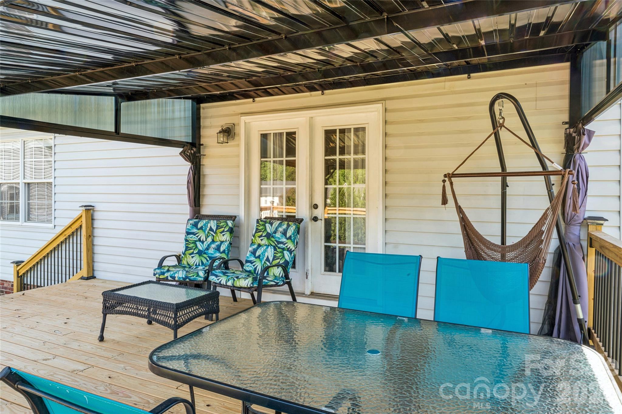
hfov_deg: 73.7
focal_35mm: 24
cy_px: 207
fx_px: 415
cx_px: 311
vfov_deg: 53.1
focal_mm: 24
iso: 100
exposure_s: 1/2
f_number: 22
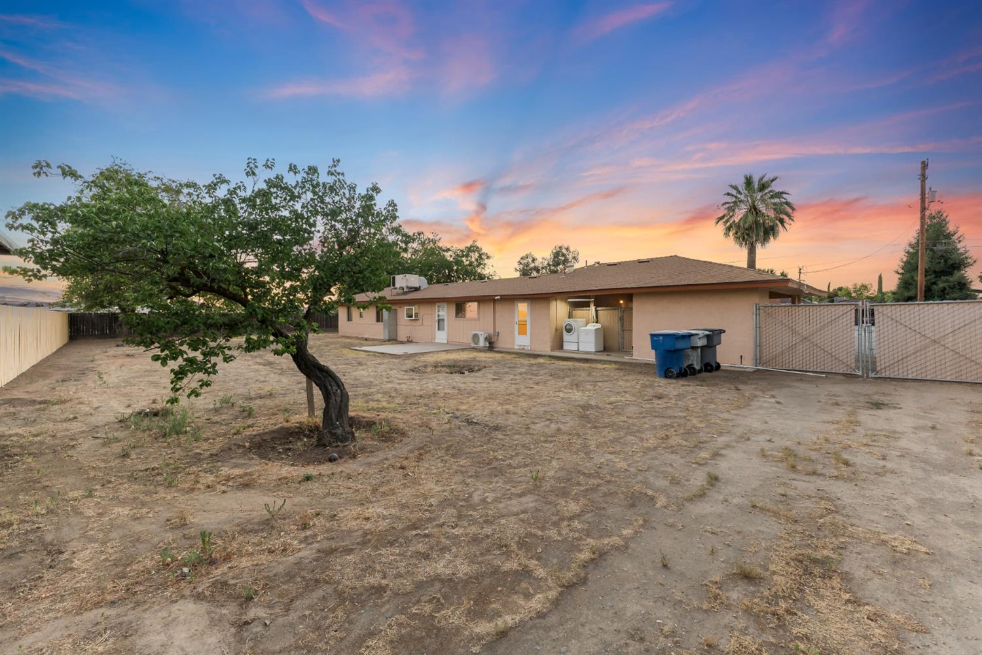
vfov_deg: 81.2
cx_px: 491
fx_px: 382
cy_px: 328
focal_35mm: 14
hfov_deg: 104.3
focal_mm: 14
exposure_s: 1/60
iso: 320
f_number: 4
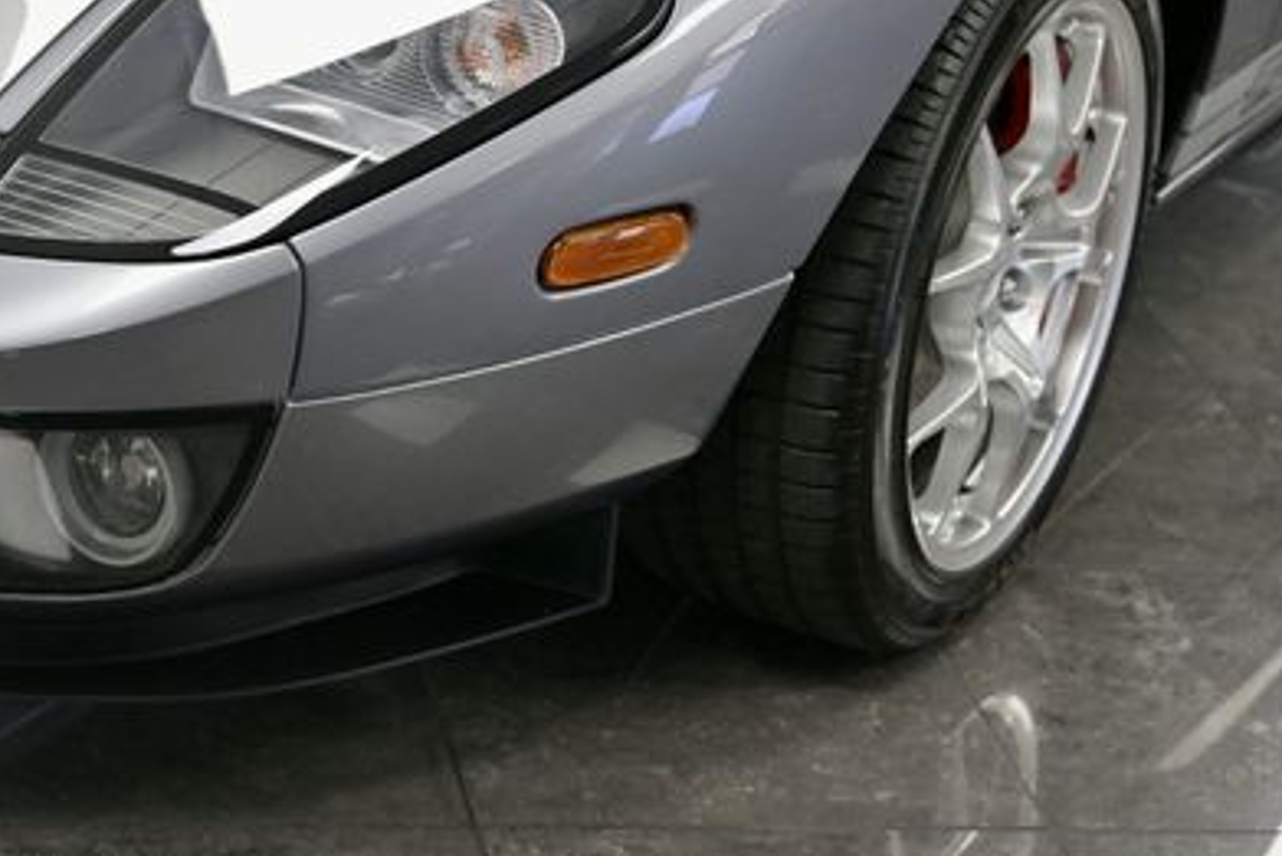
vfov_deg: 13.2
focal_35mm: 103
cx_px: 282
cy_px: 161
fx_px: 3669
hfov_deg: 19.6
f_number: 4.5
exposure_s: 1/250
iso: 1250
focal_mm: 63
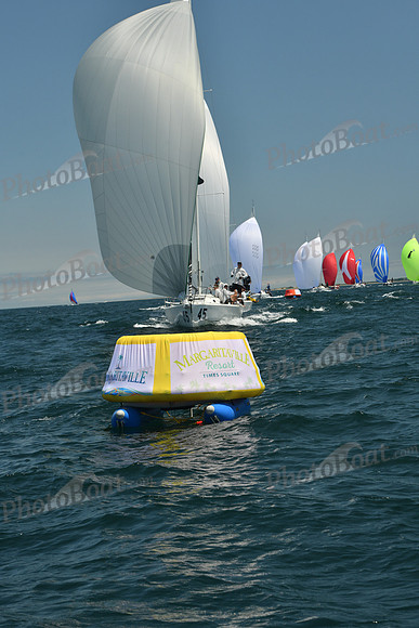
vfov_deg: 23.6
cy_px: 314
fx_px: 1500
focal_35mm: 86
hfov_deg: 15.9
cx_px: 210
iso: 320
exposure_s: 1/640
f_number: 8
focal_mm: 86
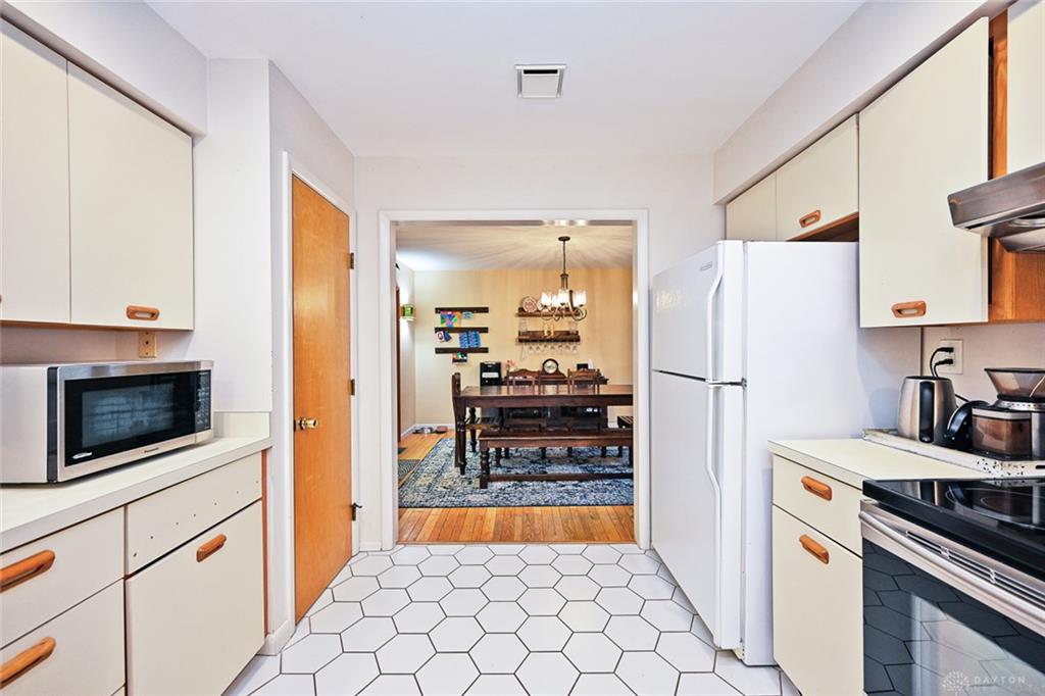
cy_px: 348
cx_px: 522
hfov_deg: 104.3
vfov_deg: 81.2
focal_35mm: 14
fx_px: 406
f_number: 4
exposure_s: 1/60
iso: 450
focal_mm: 14
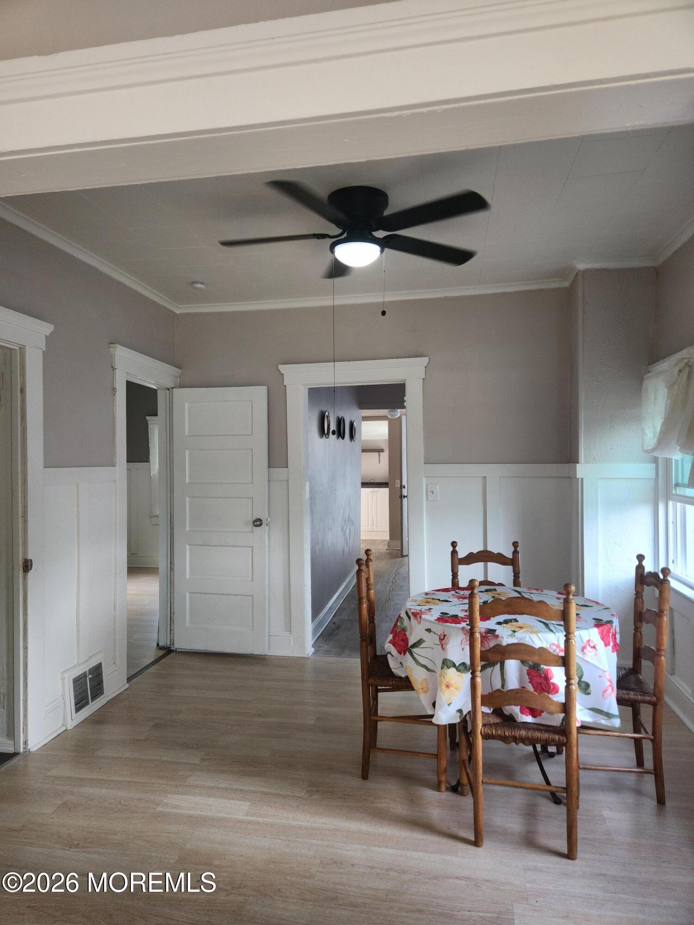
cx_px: 347
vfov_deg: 73.9
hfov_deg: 58.9
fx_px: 615
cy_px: 462
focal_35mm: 23
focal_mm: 5.4
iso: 100
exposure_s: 1/120
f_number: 1.8
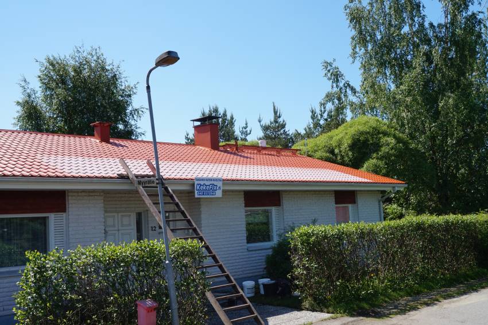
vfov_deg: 33.0
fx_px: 549
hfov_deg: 47.9
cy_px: 162
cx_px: 244
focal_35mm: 40
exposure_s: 1/80
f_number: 13
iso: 100
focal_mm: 27
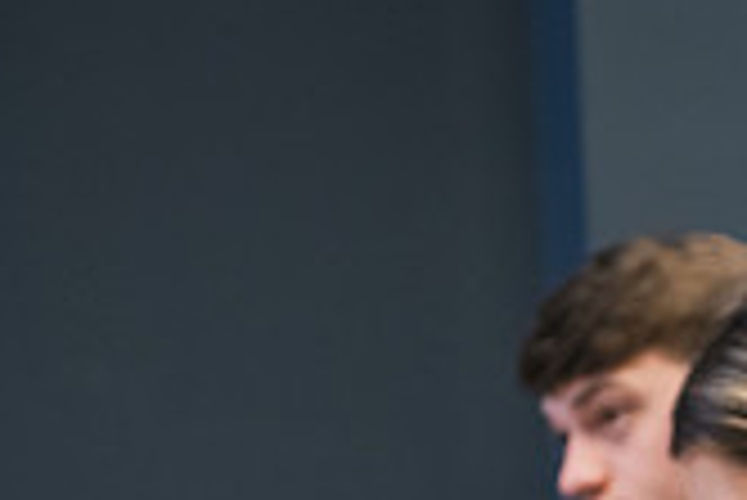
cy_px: 633
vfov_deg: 5.6
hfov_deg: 8.3
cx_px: 1116
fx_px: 5067
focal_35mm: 244
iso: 1250
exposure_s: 1/200
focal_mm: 70
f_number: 2.8
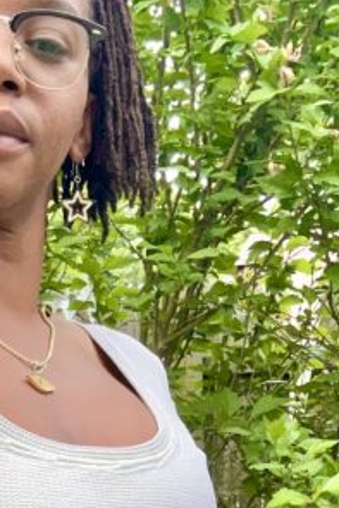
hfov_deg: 16.1
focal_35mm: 83
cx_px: 0
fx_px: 1171
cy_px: 706
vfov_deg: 21.5
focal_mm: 2.69
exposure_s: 1/121
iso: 80
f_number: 1.9
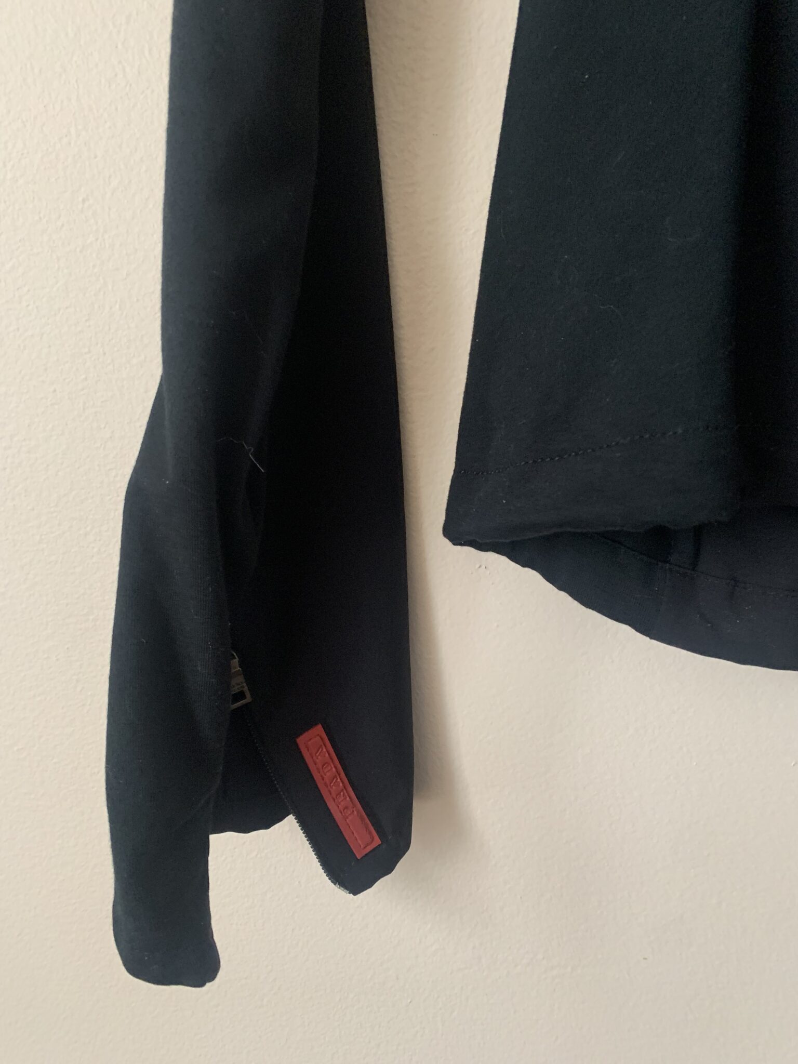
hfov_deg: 53.1
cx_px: 399
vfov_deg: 67.3
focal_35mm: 26
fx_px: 799
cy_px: 532
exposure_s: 1/50
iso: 400
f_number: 1.8
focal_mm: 4.25
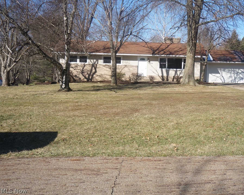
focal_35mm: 41
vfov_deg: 36.5
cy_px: 97
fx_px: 296
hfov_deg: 44.5
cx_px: 148
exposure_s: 1/640
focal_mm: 24
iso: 100
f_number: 4.5
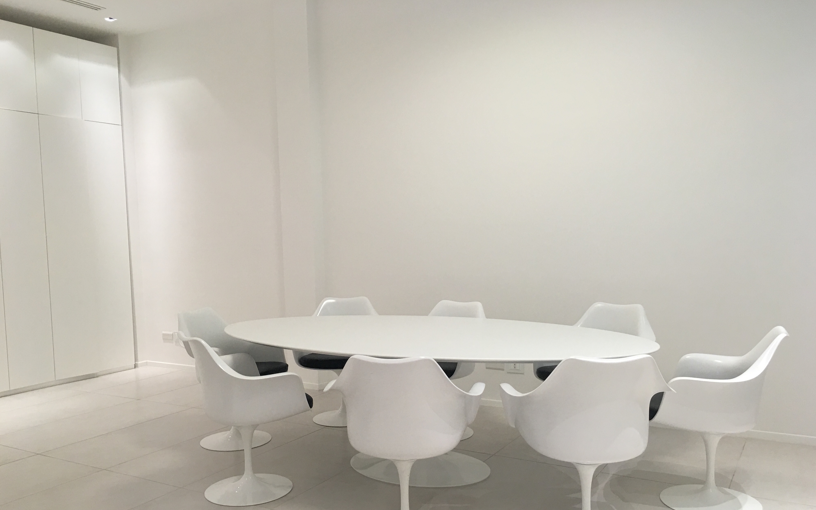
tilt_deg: -5.0
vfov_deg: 40.5
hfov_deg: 61.2
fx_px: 689
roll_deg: +0.7
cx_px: 410
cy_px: 301
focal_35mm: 31
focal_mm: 4.15
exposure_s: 1/33
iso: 40
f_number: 2.2
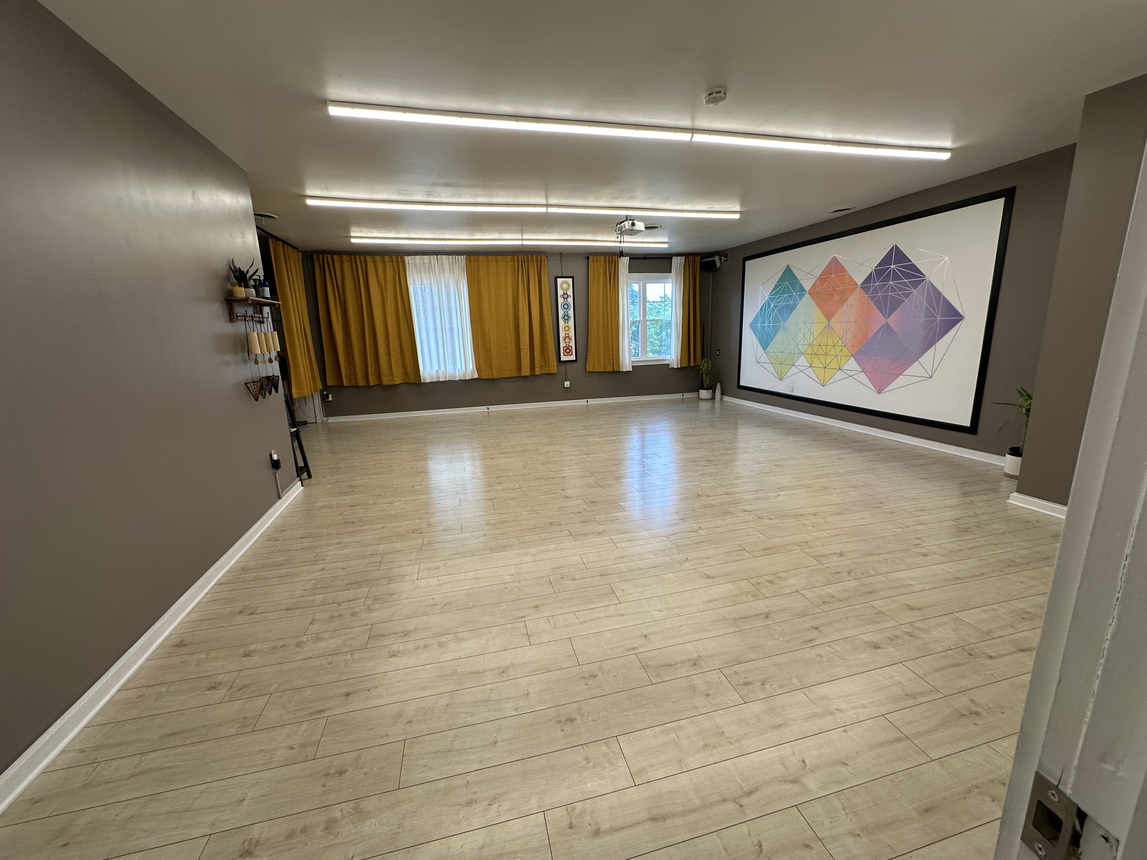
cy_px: 430
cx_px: 574
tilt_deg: -11.7
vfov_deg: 85.7
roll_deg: +1.6
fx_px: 464
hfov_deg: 102.1
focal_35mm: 14
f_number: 2.2
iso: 80
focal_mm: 2.22
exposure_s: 1/120
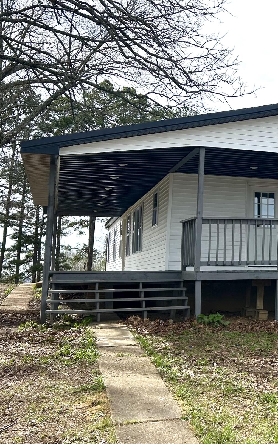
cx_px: 321
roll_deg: +0.6
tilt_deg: +9.0
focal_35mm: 51
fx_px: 618
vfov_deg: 39.4
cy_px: 183
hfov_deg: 23.5
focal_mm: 5.7
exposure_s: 1/4630
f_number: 1.5
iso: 50
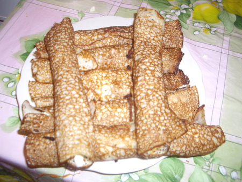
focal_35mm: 38
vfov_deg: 37.8
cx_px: 121
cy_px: 91
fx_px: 266
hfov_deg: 49.0
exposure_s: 1/40
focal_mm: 7.9
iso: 400
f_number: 2.8
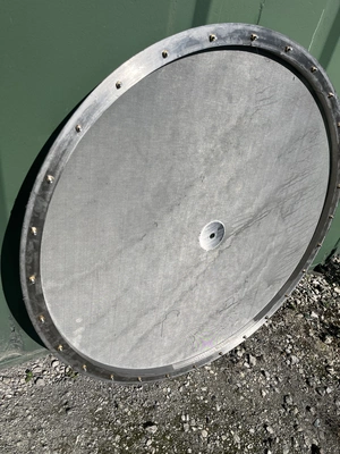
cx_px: 170
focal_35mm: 26
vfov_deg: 67.3
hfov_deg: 53.1
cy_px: 227
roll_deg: -8.9
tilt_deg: -36.2
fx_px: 340
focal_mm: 5.1
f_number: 1.6
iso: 50
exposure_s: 1/5556
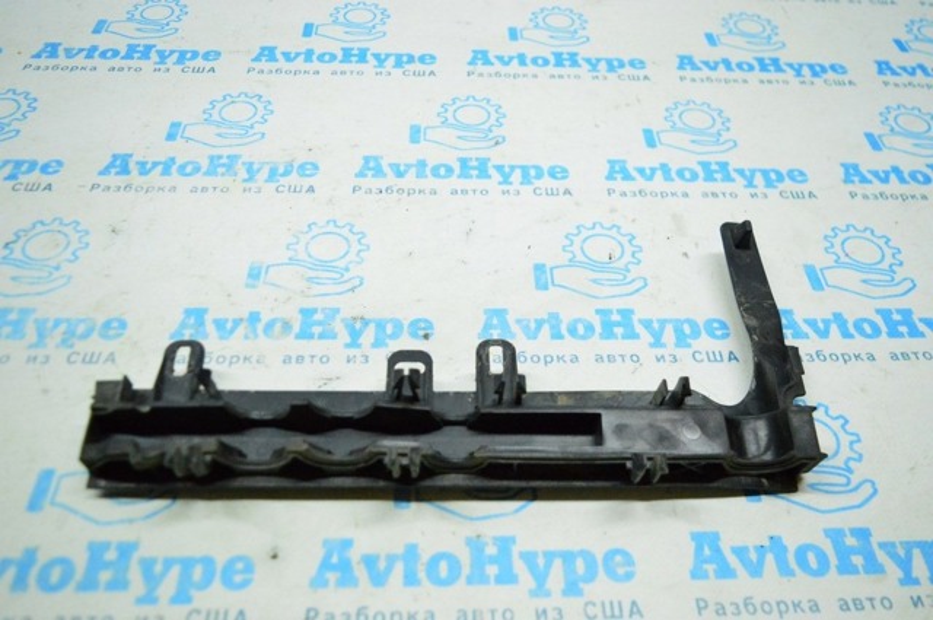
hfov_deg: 59.6
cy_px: 310
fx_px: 815
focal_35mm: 32
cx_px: 466
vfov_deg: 41.6
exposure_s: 1/800
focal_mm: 21
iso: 6400
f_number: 3.8
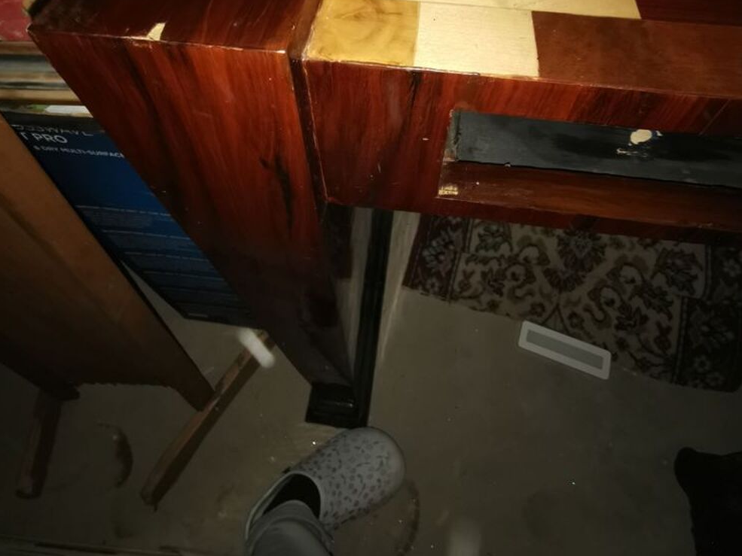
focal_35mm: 23
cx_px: 374
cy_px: 121
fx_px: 493
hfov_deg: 73.9
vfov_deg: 55.2
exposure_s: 1/33.3
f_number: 2.2
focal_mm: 2.26
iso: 200
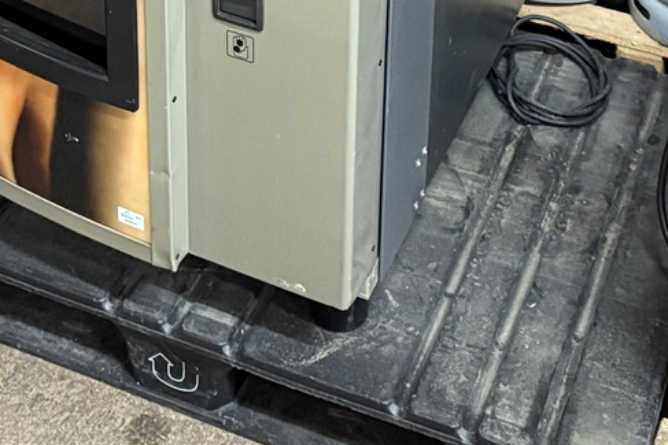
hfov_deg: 24.7
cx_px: 259
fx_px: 1522
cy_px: -361
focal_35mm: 82
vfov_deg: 14.6
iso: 800
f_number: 1.78
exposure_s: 1/50
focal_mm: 6.76
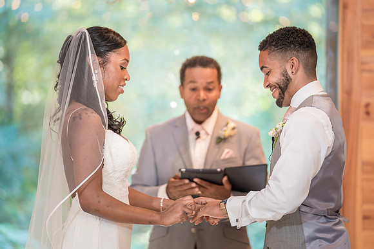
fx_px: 1768
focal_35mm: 170
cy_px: 125
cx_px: 178
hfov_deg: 12.1
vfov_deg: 8.1
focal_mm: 162
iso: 800
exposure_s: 1/100
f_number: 2.8
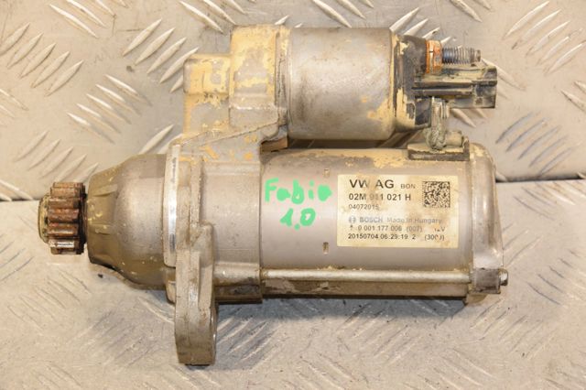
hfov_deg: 19.5
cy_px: 195
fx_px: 1708
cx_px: 293
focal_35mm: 105
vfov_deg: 13.0
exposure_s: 1/160
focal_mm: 70
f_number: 5.6
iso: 1600
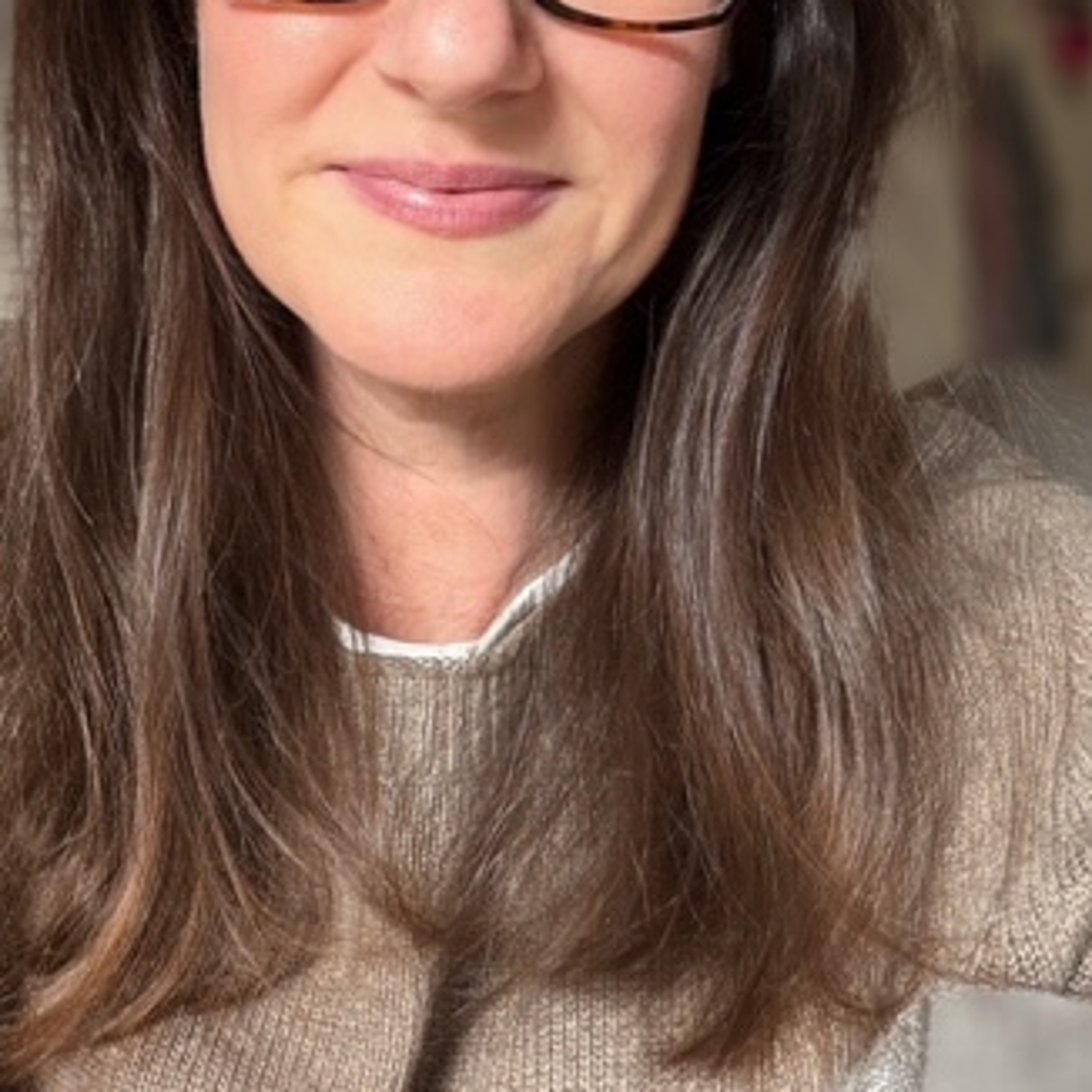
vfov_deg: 30.9
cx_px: 519
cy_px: 60
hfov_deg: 32.8
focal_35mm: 52
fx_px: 1856
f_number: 1.9
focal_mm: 2.71
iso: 125
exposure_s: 1/60
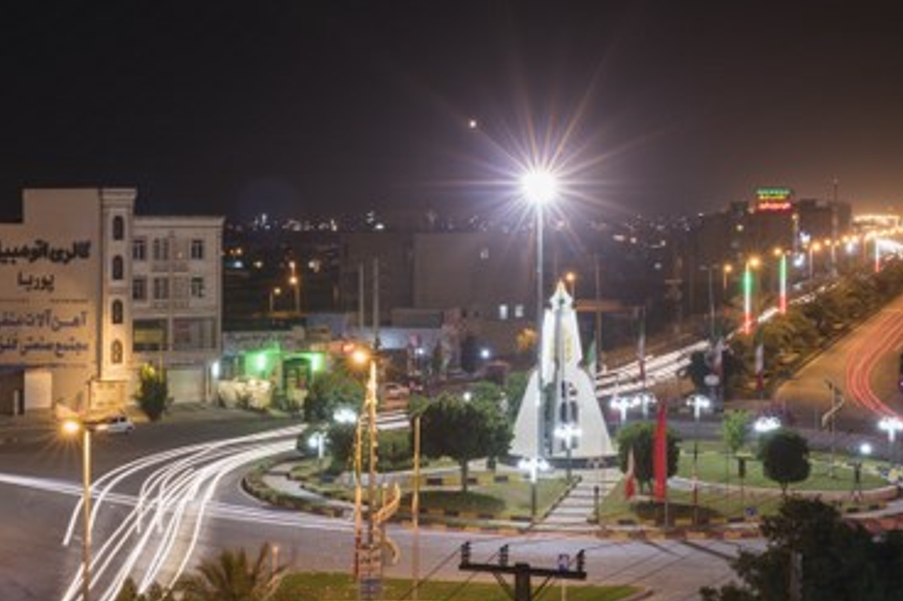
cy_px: 207
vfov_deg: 15.7
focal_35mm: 87
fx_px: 2181
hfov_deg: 23.3
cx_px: 331
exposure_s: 13
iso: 100
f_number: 16
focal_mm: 50
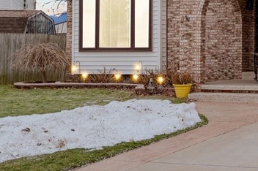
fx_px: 530
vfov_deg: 17.8
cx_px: 325
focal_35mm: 74
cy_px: -11
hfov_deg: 24.3
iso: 100
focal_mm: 24
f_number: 3.2
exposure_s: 1/200
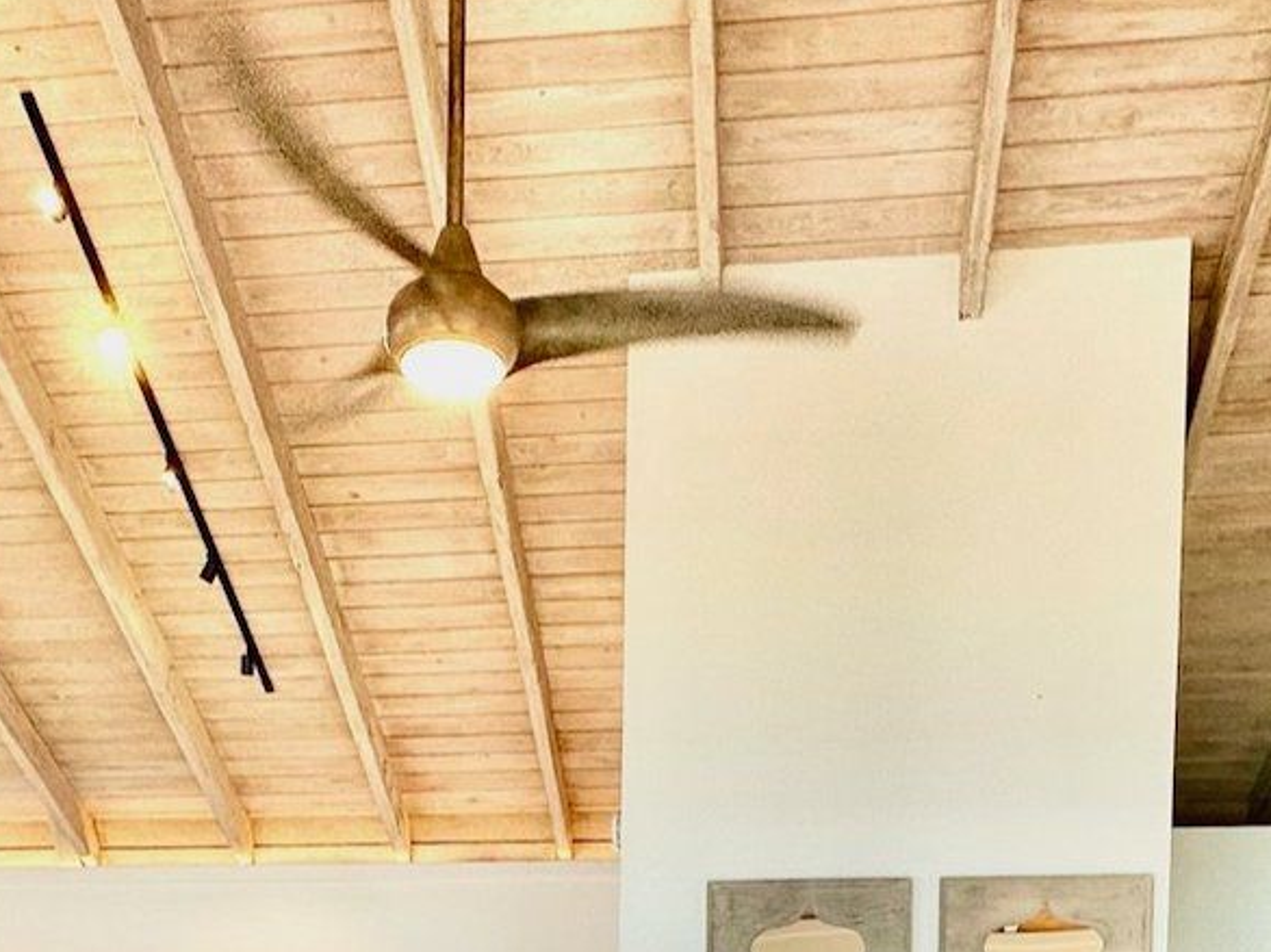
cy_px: 1244
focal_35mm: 43
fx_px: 1578
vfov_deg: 27.8
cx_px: 568
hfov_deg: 43.8
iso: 100
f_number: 2.2
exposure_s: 1/120
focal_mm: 2.22
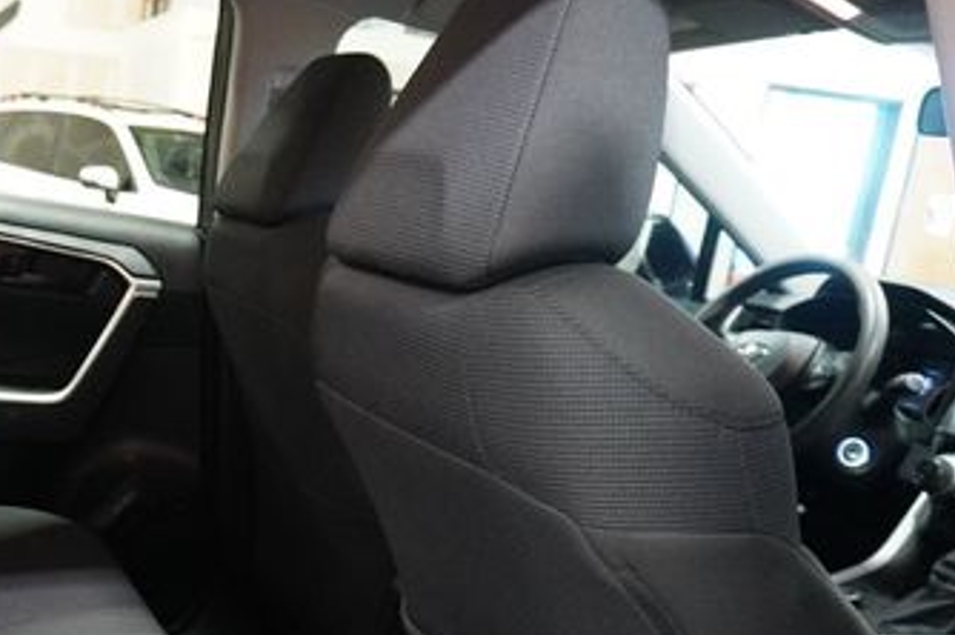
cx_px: 100
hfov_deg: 39.7
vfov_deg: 28.8
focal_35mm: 46
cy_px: 461
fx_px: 1219
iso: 6400
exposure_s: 1/30
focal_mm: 16
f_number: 3.5
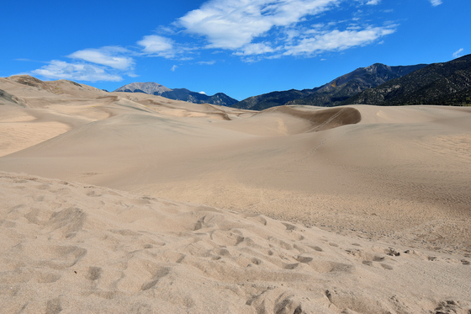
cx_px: 236
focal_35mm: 27
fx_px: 353
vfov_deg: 47.9
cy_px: 157
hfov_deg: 67.4
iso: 200
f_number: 10
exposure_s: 1/400
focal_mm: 18
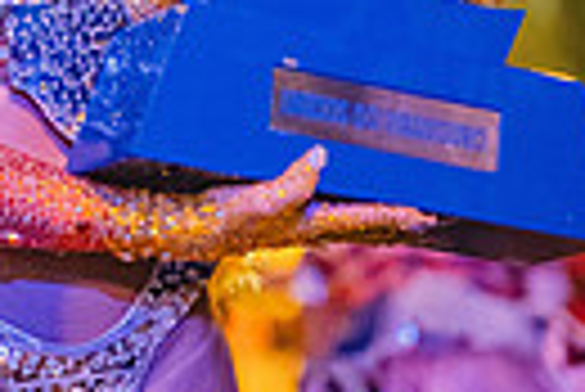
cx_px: 18
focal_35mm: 173
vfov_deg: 7.8
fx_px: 2814
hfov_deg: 11.8
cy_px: -149
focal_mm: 50
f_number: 1.2
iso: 6400
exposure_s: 1/250
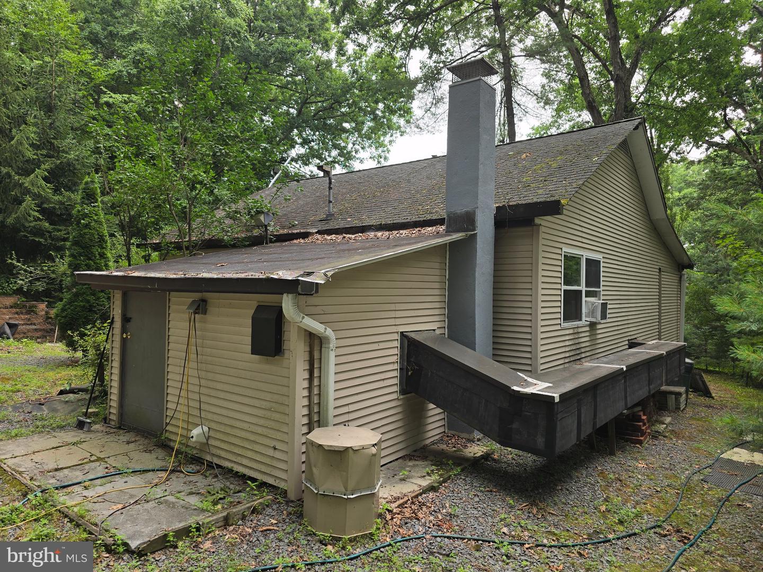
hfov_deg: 73.9
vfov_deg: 58.9
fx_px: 507
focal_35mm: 23
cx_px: 382
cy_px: 286
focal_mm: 6.3
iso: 12
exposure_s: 1/180
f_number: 1.7
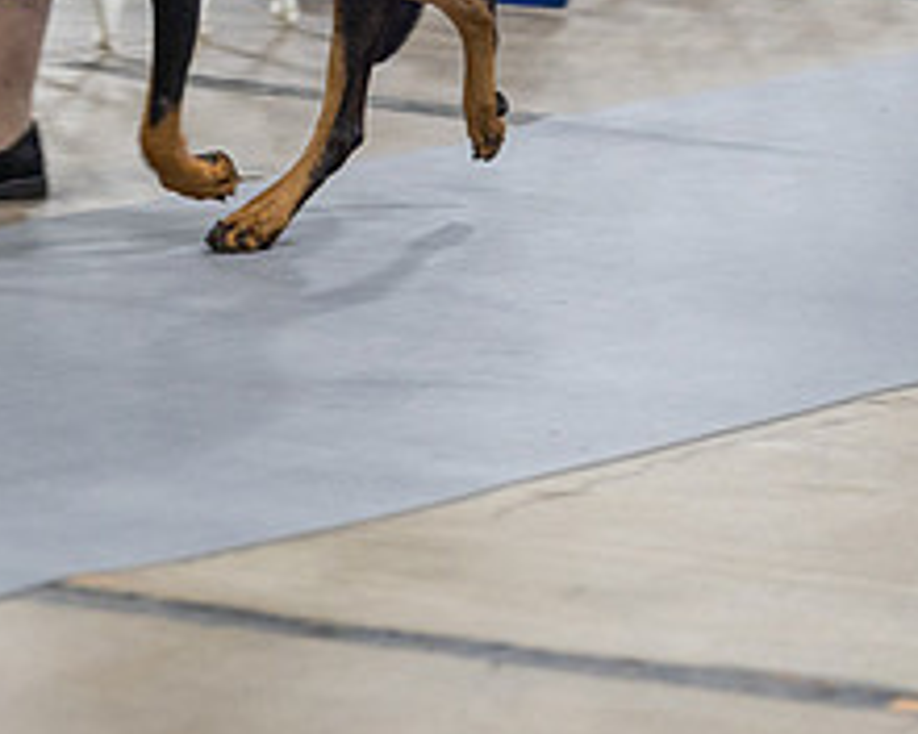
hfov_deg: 4.4
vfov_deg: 3.5
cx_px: -161
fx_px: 11900
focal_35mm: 438
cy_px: -117
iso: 2000
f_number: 2.8
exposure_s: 1/160
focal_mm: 152
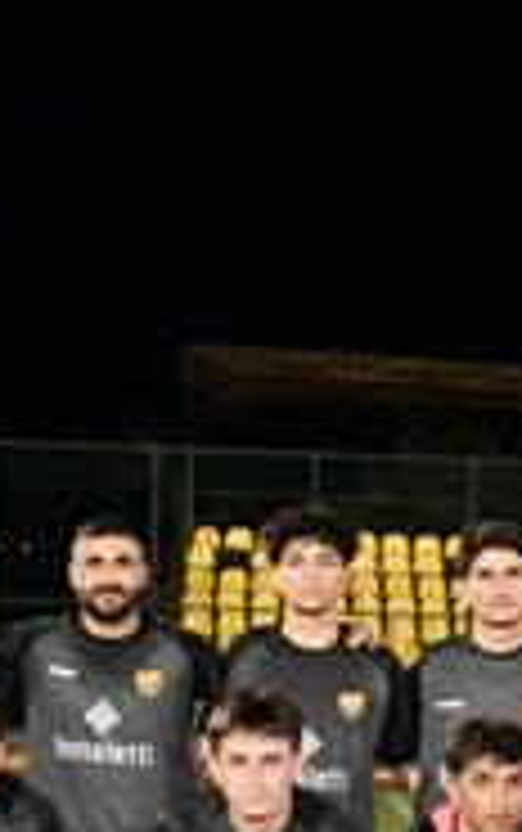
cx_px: 446
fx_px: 3202
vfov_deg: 14.7
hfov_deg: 9.3
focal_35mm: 141
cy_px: 731
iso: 6400
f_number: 4
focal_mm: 27
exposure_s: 1/60
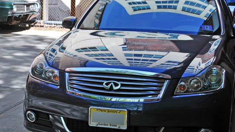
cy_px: 68
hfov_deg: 23.4
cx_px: 88
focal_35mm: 91
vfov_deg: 13.3
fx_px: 566
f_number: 5.6
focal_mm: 35
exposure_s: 1/250
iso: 200
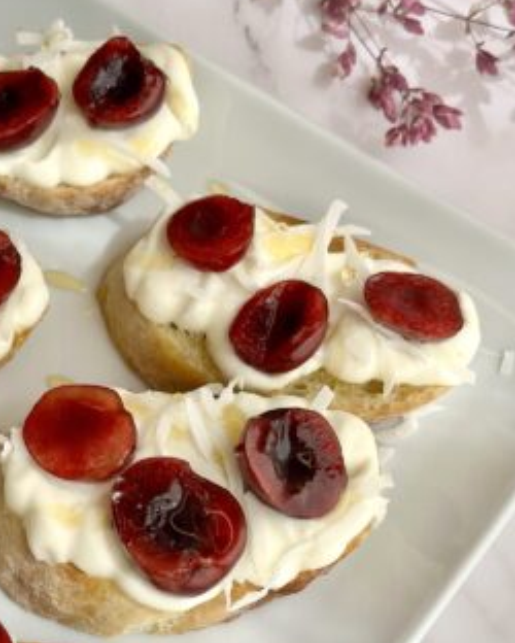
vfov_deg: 25.3
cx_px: 131
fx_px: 1428
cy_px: 392
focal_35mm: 75
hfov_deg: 20.3
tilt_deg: -63.5
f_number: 1.78
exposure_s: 1/1453
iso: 80
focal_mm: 6.86
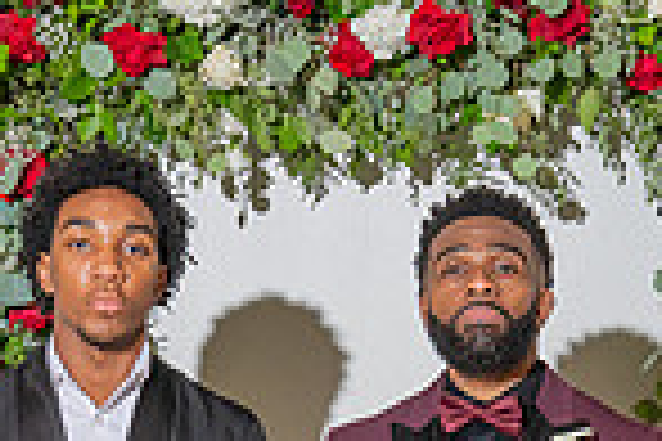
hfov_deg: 15.1
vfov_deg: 9.7
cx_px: 392
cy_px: 749
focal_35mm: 136
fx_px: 2501
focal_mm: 30
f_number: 5.6
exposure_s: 1/200
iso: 800
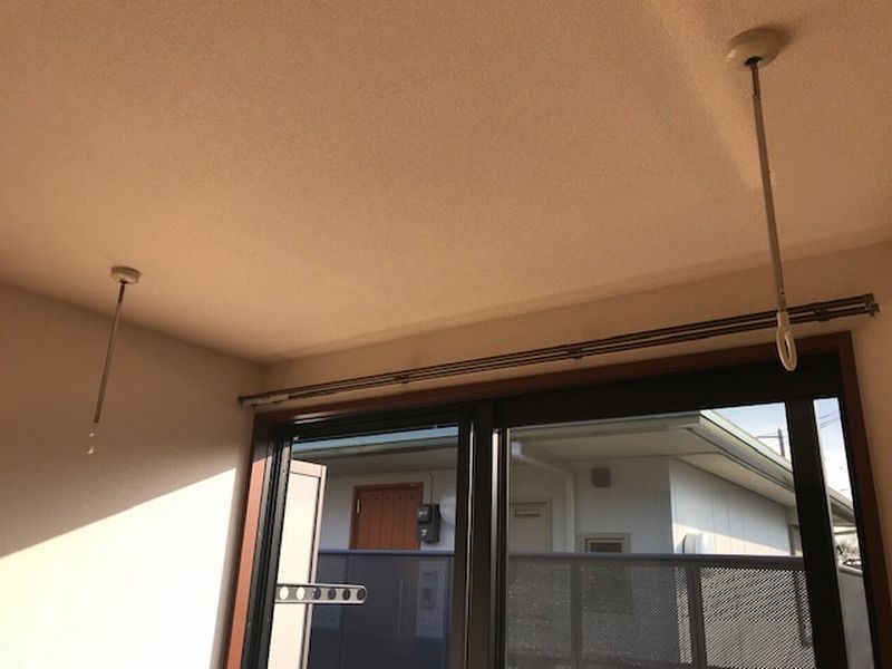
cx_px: 446
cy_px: 334
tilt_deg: +20.6
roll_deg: -2.3
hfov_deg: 63.4
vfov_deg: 49.7
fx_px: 722
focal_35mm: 28
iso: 20
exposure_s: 1/449
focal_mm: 3.99
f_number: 1.8
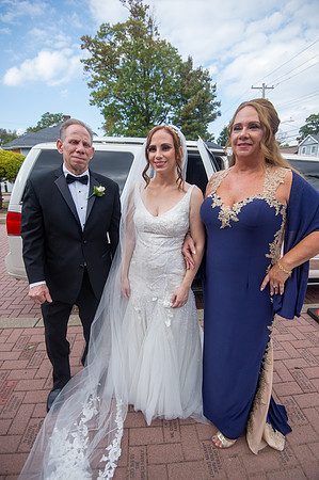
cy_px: 240
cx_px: 160
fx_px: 240
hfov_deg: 67.3
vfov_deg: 90.1
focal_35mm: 18
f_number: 4
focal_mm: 18
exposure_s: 1/1250
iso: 400
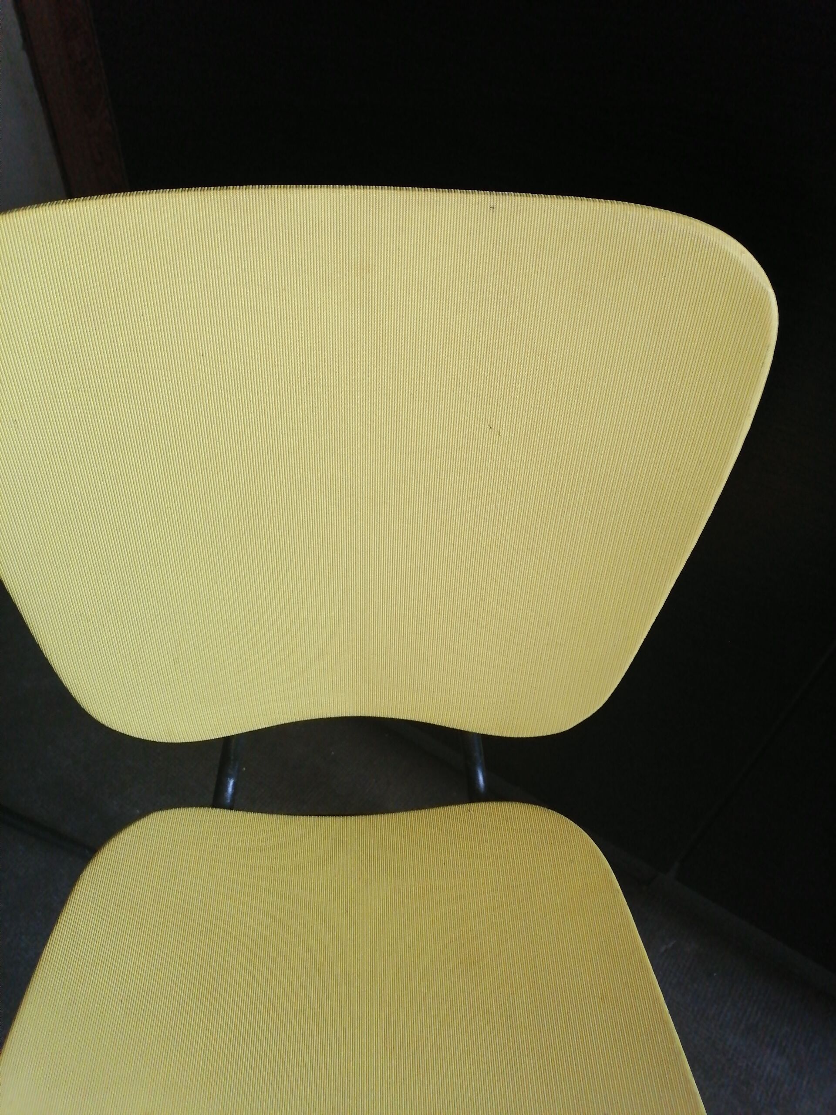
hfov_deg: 51.4
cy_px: 558
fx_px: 869
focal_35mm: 27
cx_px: 418
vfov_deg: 65.3
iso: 316
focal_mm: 5.3
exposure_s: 1/33.3
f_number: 1.8
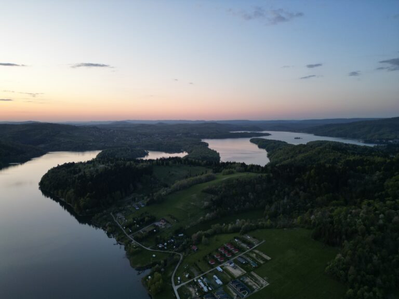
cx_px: 200
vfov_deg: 56.8
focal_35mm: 24
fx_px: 277
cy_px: 150
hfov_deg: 71.6
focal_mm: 6.72
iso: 100
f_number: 1.7
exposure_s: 1/120
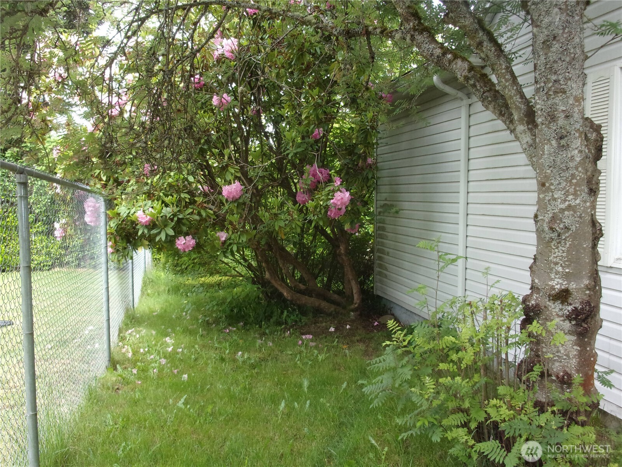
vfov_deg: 39.7
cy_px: 234
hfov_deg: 51.4
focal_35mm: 36
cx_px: 311
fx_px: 647
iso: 200
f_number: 4.5
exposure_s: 1/180
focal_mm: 6.4
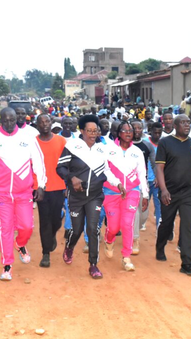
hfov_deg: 17.0
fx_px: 639
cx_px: 101
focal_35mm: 71
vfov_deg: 29.7
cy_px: 170
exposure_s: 1/100
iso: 5000
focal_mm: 30
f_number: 5.6
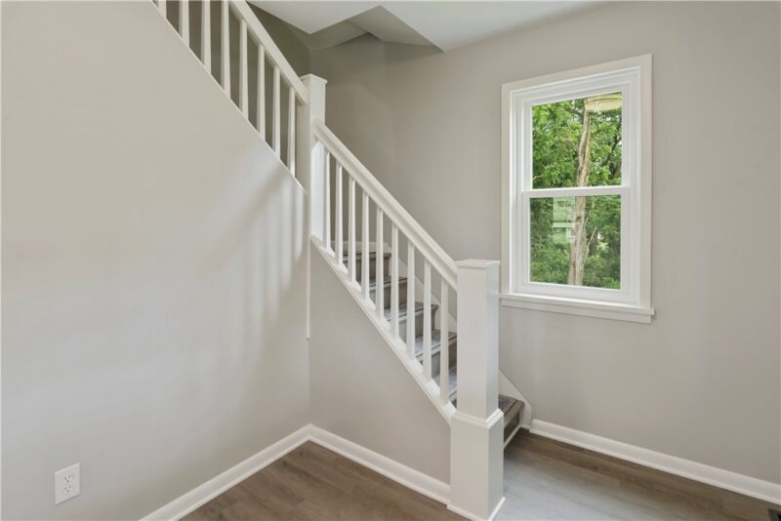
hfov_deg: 90.0
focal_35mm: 18
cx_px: 390
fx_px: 391
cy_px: 260
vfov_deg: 67.4
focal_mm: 18
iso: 100
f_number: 9
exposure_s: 1/2.5
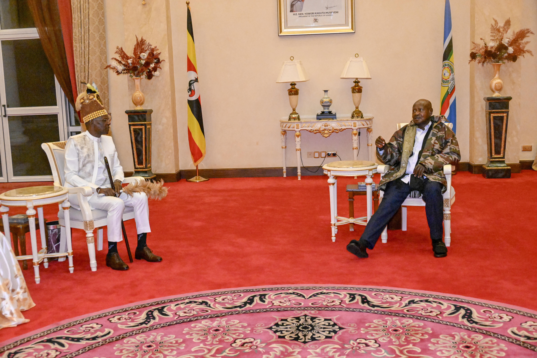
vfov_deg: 31.2
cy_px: 179
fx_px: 641
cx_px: 268
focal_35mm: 43
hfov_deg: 45.4
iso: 12800
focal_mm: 43
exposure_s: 1/320
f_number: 5.3
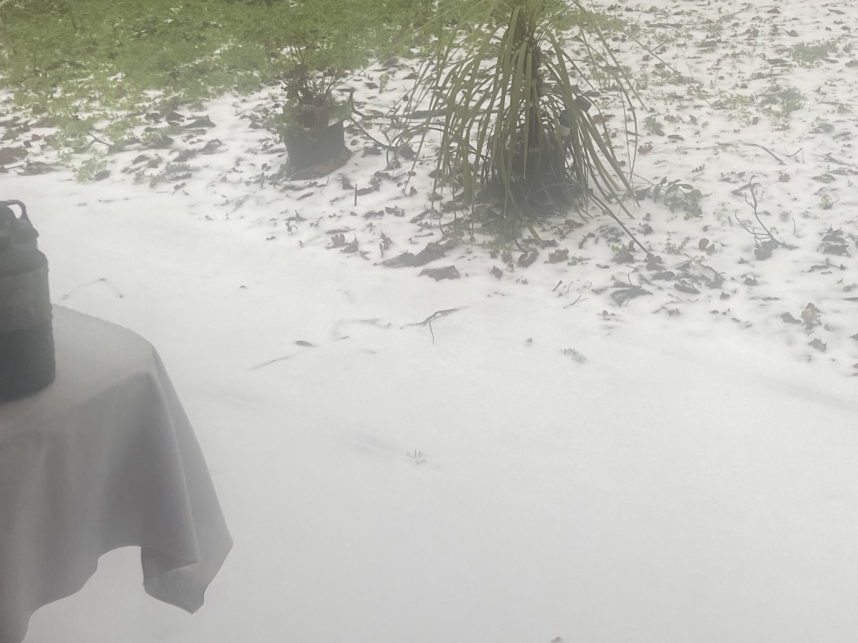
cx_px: 595
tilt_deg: -15.2
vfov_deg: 27.6
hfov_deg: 36.3
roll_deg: -2.5
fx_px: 1289
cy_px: 156
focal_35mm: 52
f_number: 1.6
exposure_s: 1/120
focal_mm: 5.1
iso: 100
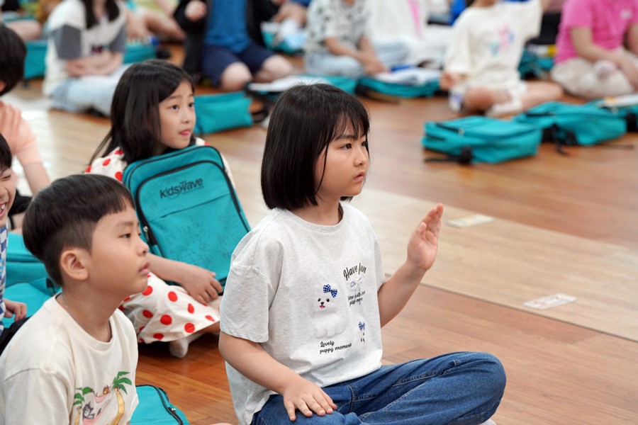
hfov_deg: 19.5
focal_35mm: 105
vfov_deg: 13.0
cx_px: 319
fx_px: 1861
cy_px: 212
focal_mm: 105
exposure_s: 1/160
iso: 1600
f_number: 4
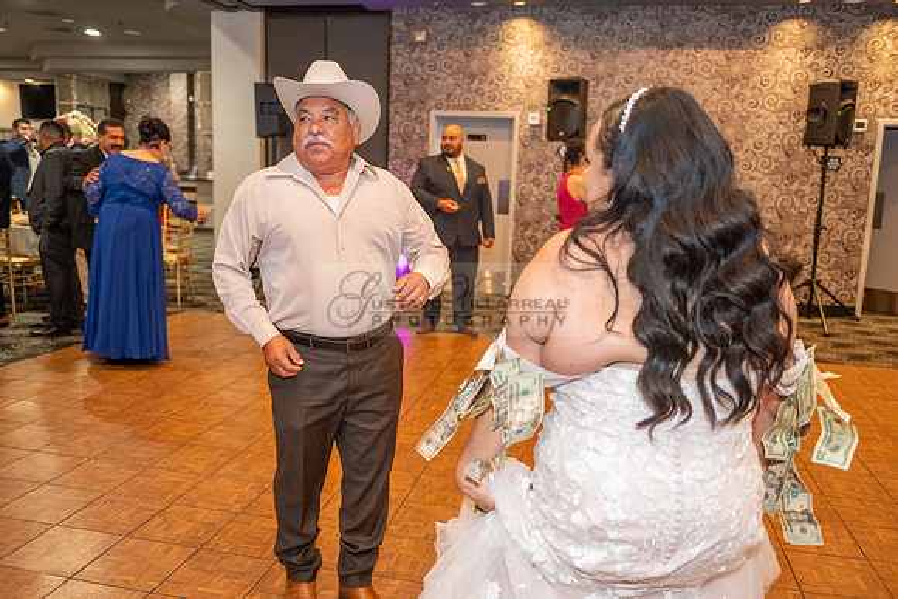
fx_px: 773
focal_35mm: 31
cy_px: 300
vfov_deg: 42.3
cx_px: 449
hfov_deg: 60.3
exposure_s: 1/200
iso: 2500
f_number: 2.8
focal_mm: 31
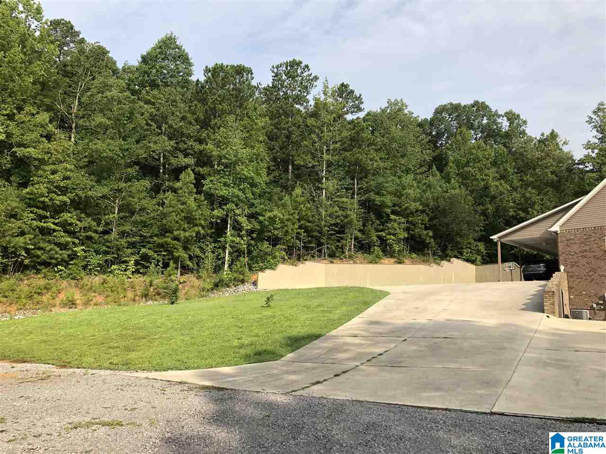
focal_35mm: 28
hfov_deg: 63.4
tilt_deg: +11.8
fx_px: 490
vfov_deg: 49.7
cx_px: 303
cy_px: 227
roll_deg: -3.1
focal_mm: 3.99
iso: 20
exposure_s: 1/1412
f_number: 1.8
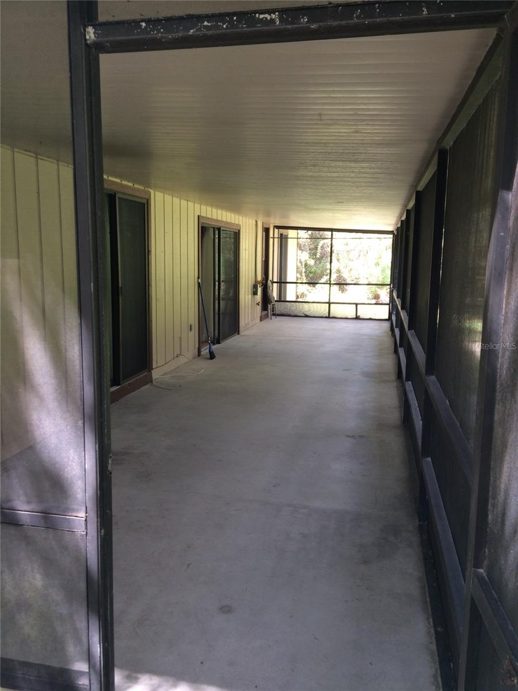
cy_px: 346
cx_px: 259
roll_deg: +0.2
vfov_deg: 61.7
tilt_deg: -7.7
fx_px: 579
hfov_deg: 48.2
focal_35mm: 29
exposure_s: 1/30
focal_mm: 4.15
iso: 40
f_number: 2.2
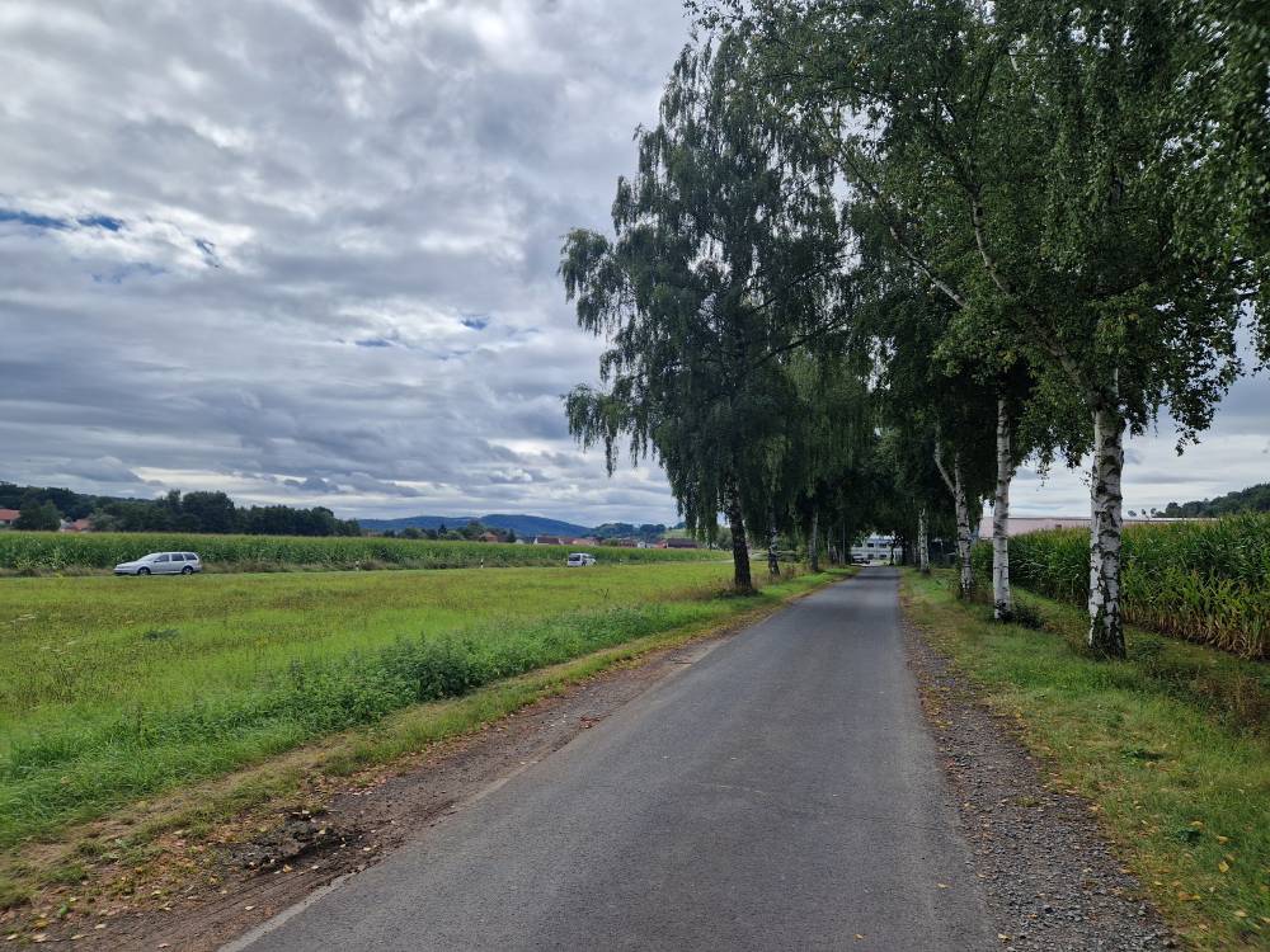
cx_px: 635
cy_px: 476
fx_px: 844
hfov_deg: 73.9
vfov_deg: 58.9
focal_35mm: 23
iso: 50
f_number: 1.8
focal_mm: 5.4
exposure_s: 1/2656
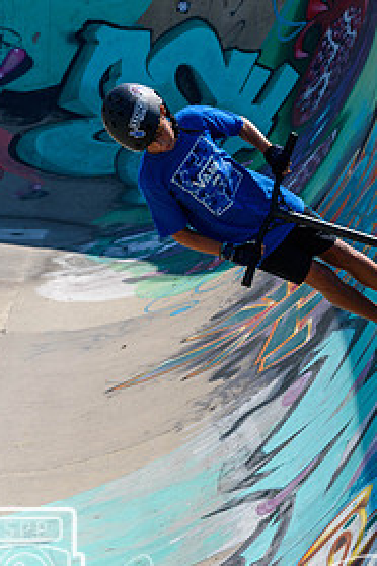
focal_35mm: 189
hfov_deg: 7.3
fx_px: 2969
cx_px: 247
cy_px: 262
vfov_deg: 10.9
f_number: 7.1
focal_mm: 78
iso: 200
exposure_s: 1/800
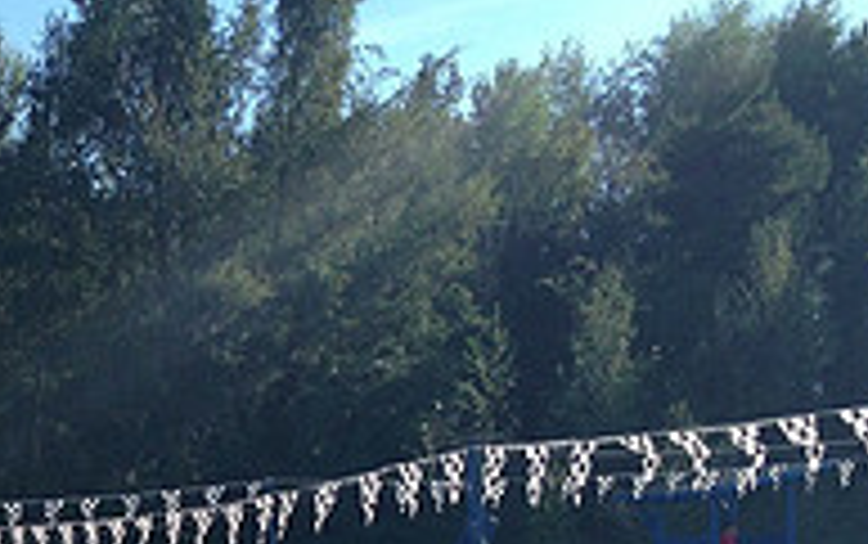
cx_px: -99
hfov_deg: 19.0
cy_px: 749
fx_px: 2486
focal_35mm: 105
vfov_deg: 12.1
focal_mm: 4.13
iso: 50
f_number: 2.4
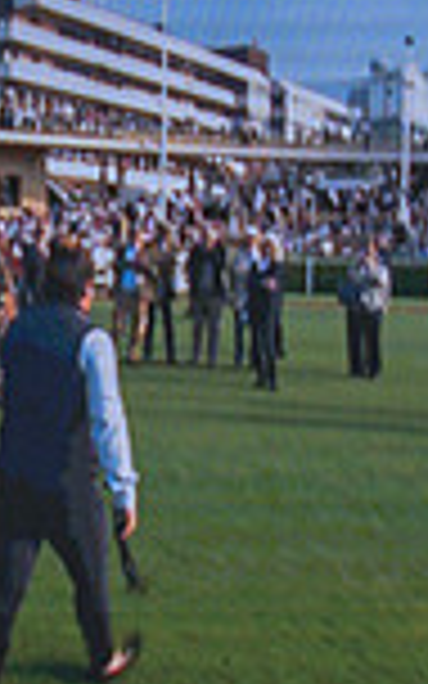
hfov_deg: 2.3
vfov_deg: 3.7
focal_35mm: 573
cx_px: 496
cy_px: 655
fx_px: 10694
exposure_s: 1/2000
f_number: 4
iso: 400
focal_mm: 98
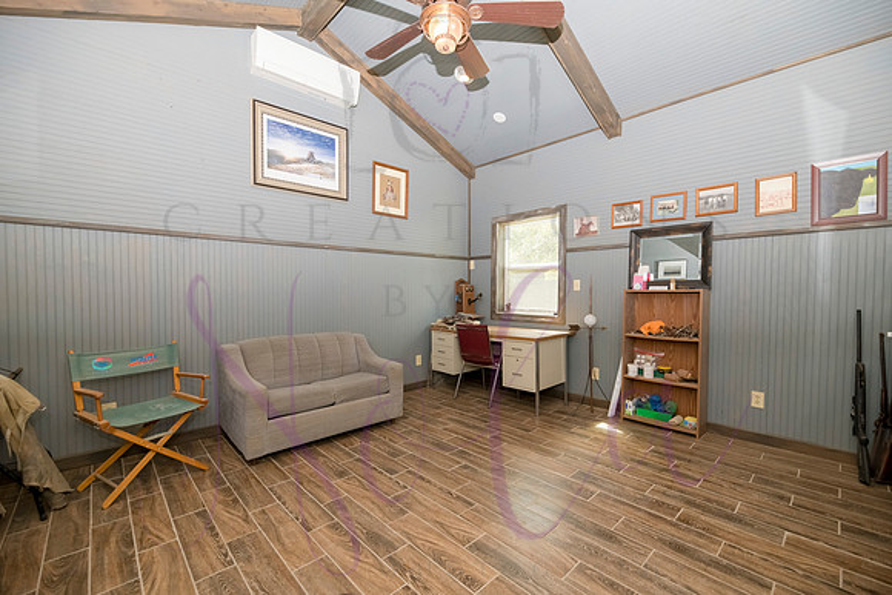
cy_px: 301
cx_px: 456
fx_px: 361
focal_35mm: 15
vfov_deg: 79.0
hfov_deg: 102.0
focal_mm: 14
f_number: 4
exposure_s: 1/250
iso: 800
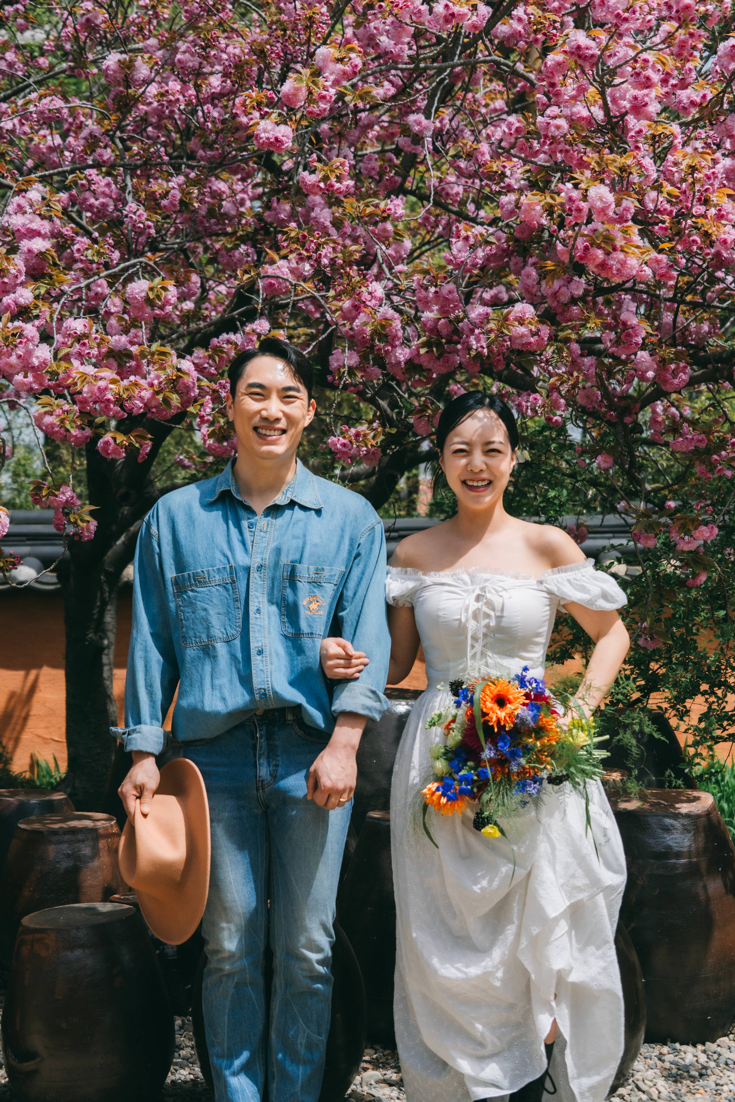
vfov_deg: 32.4
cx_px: 368
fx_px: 1899
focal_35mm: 62
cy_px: 551
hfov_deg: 21.9
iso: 200
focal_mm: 62
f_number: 5
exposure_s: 1/3200
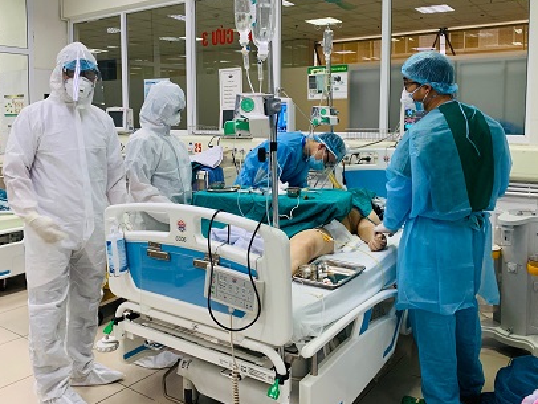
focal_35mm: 32
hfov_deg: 56.7
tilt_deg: -3.9
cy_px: 158
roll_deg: -0.4
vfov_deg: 43.9
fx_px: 498
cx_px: 252
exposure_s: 1/50
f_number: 1.8
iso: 125
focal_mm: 4.25
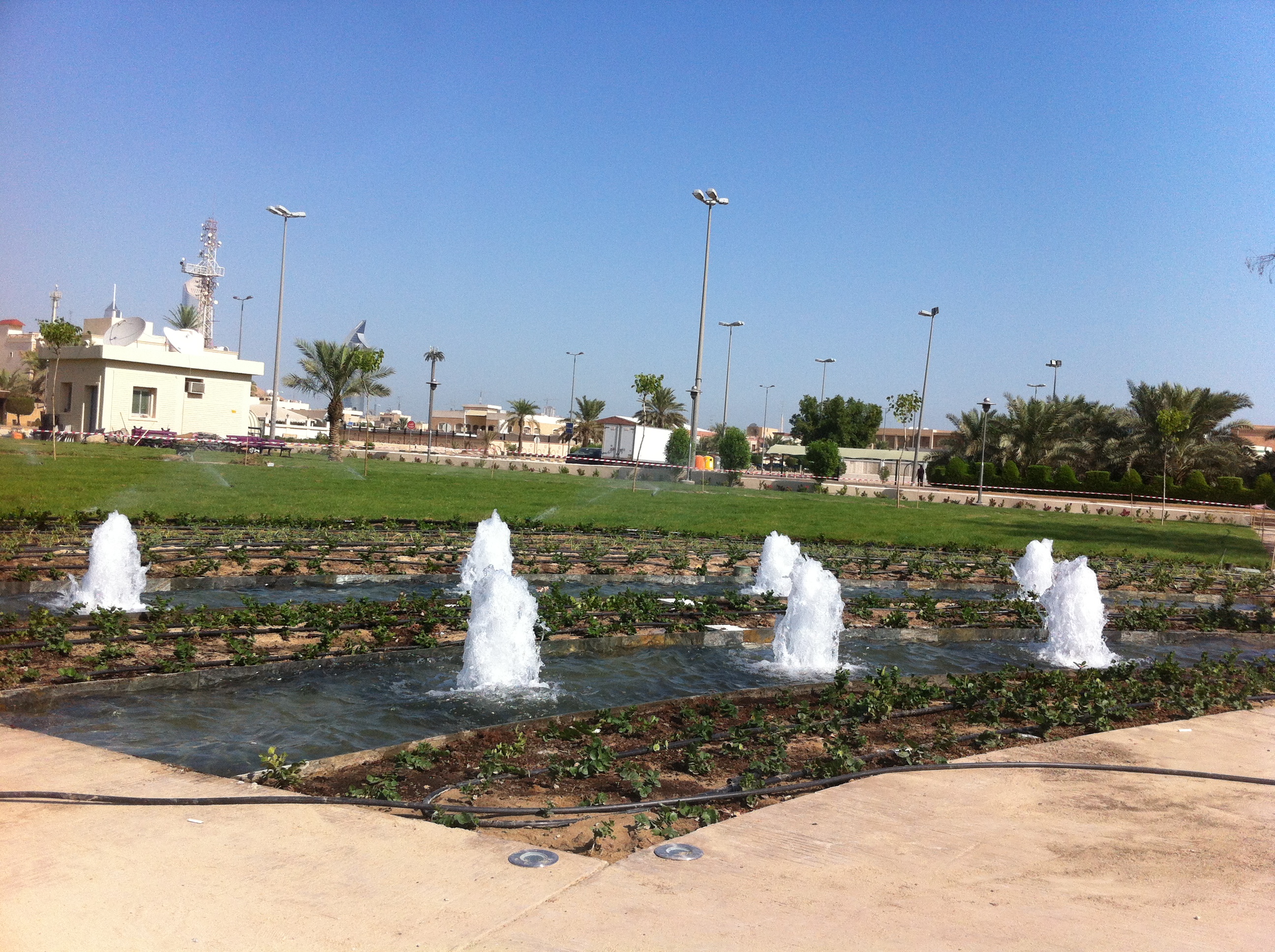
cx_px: 638
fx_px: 1287
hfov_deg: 52.7
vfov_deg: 40.6
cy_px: 476
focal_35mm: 35
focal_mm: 3.85
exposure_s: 1/2287
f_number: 2.8
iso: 80
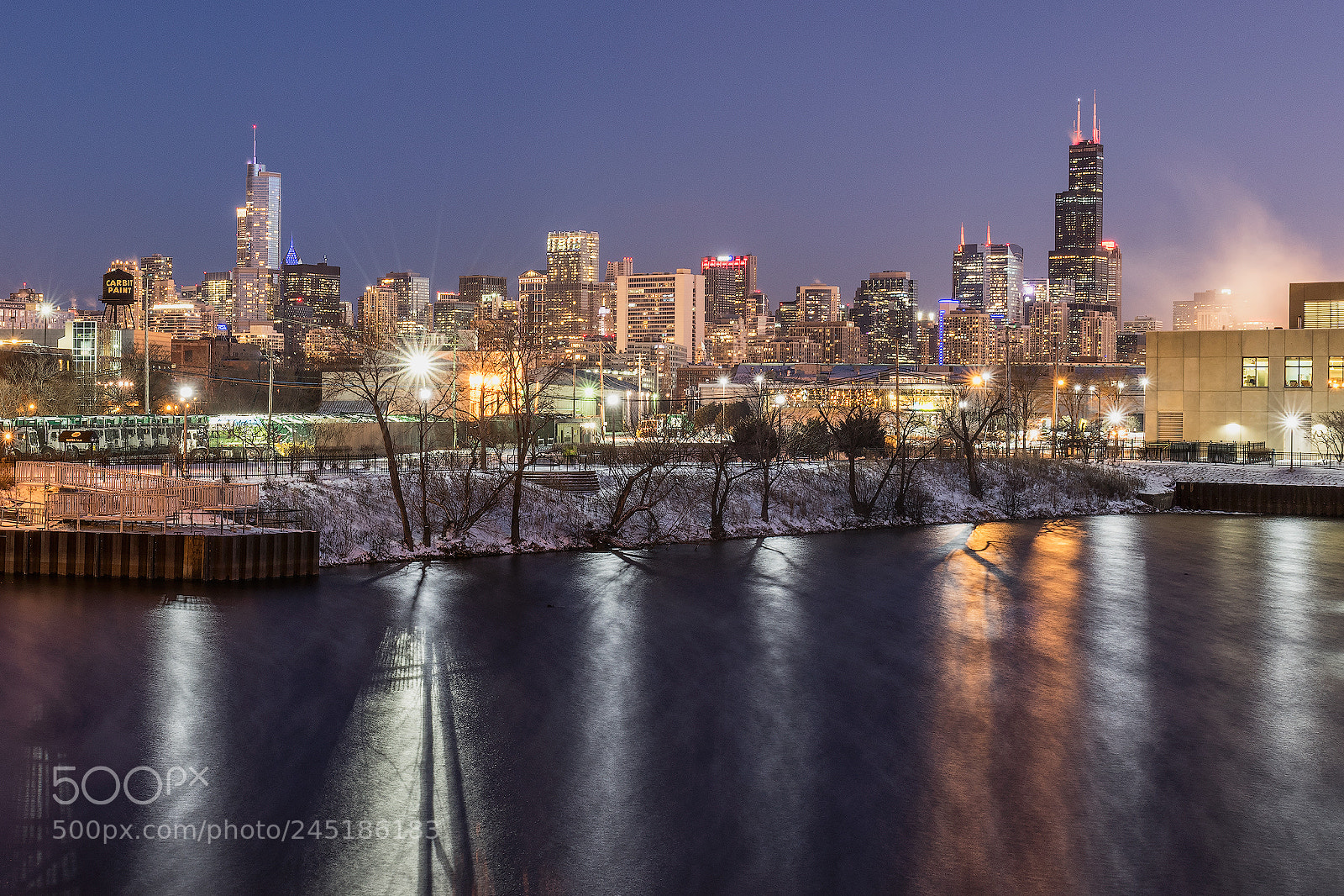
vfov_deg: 42.3
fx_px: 1157
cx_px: 672
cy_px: 448
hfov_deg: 60.3
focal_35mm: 31
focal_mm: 31
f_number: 11
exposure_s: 25
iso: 100
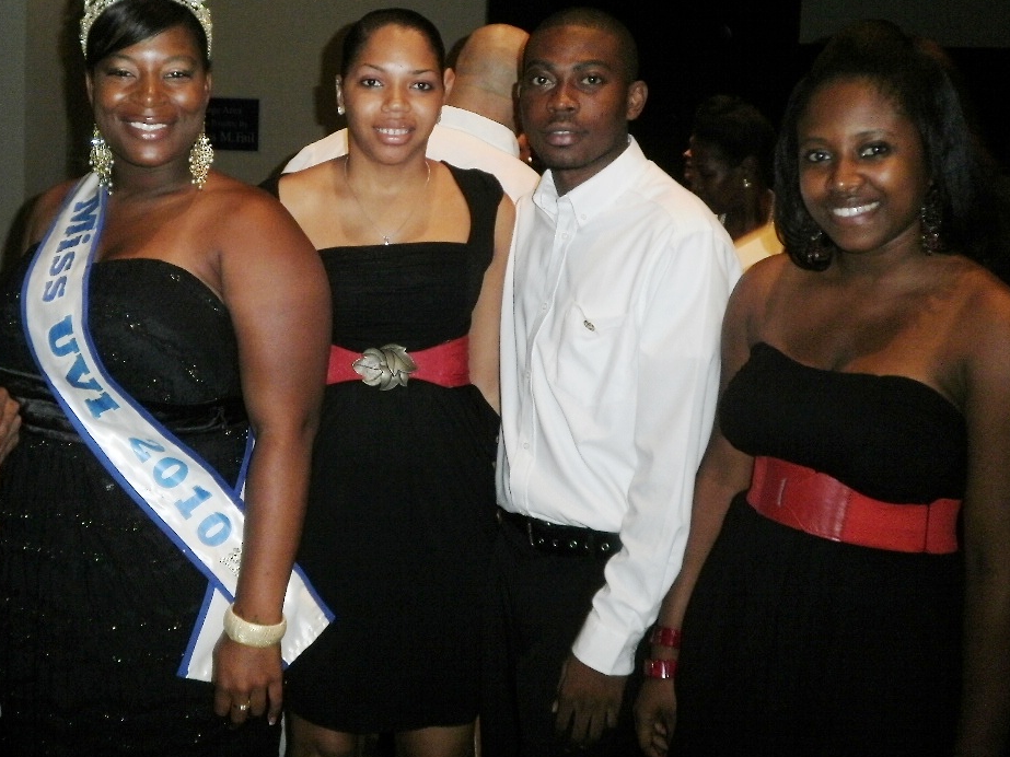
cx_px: 337
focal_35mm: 43
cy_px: 265
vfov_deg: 33.4
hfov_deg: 43.3
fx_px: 1254
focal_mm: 5.45
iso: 160
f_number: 2.9
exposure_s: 1/30
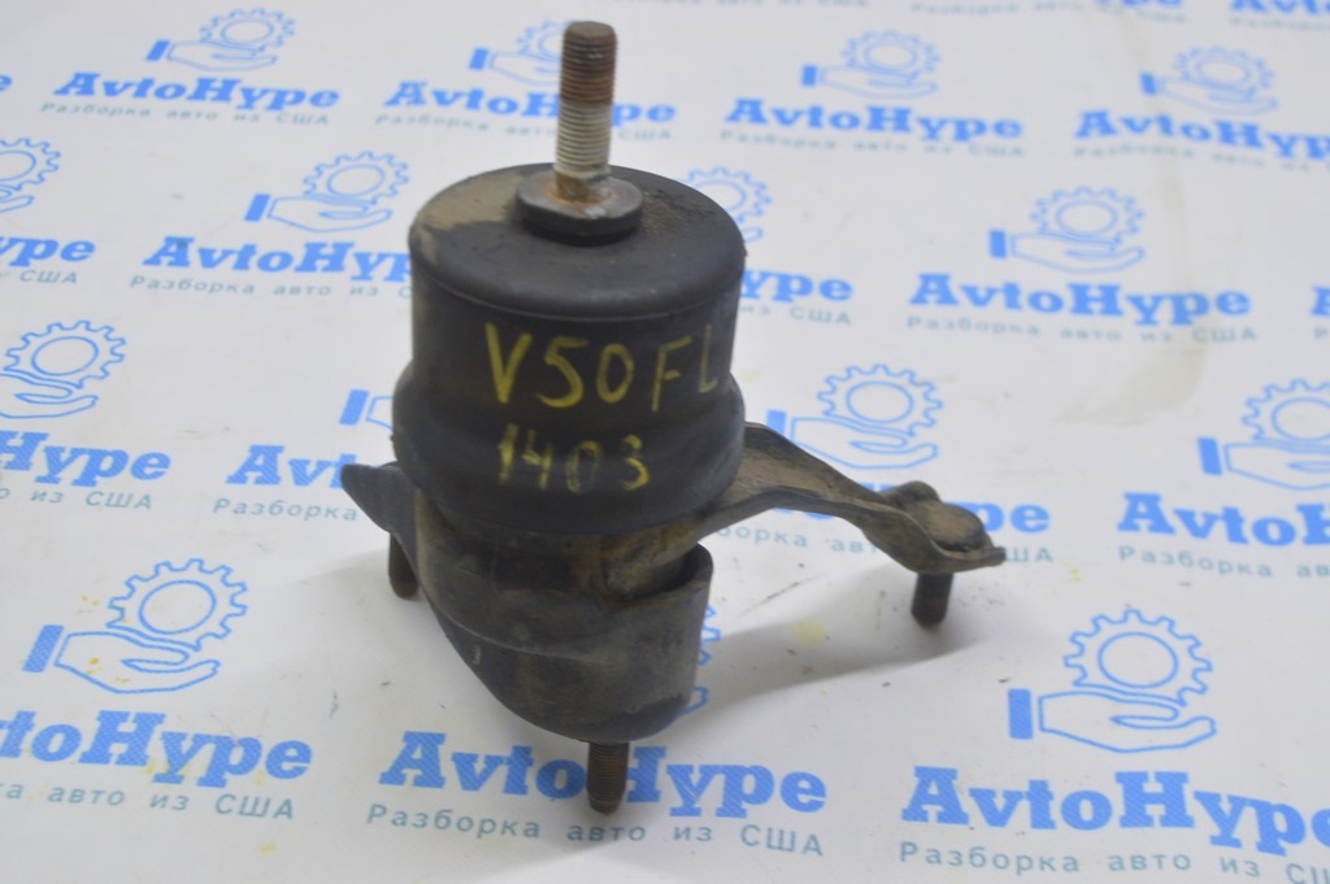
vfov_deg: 25.7
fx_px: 1938
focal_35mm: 52
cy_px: 442
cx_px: 665
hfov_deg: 37.9
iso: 400
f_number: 5.6
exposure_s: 1/20
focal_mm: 35
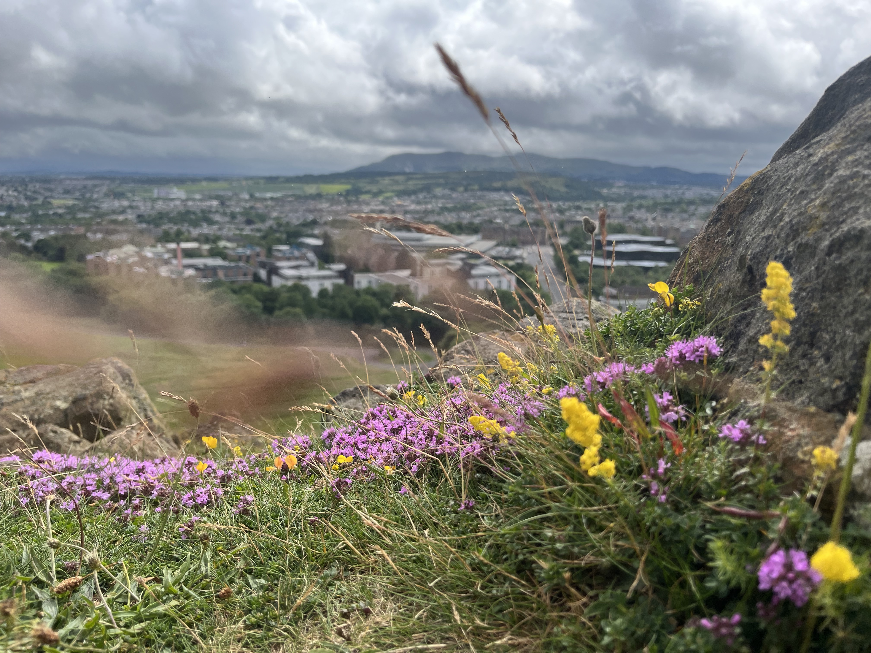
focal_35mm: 26
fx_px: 654
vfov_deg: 53.1
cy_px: 326
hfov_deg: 67.3
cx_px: 436
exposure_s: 1/2755
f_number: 1.6
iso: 50
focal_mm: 5.1
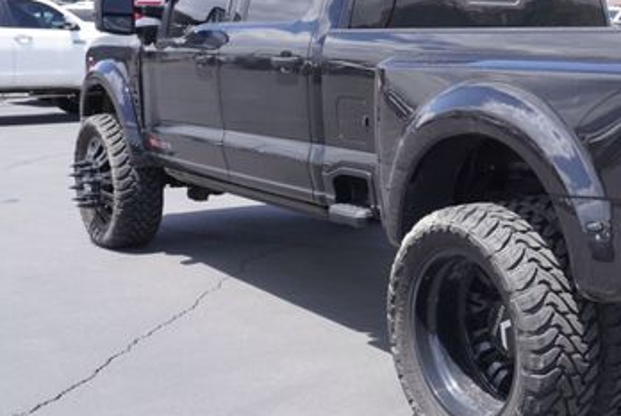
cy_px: 202
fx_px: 1000
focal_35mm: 58
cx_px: 566
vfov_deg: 23.5
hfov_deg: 32.7
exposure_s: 1/160
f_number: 6.3
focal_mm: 21
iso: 100
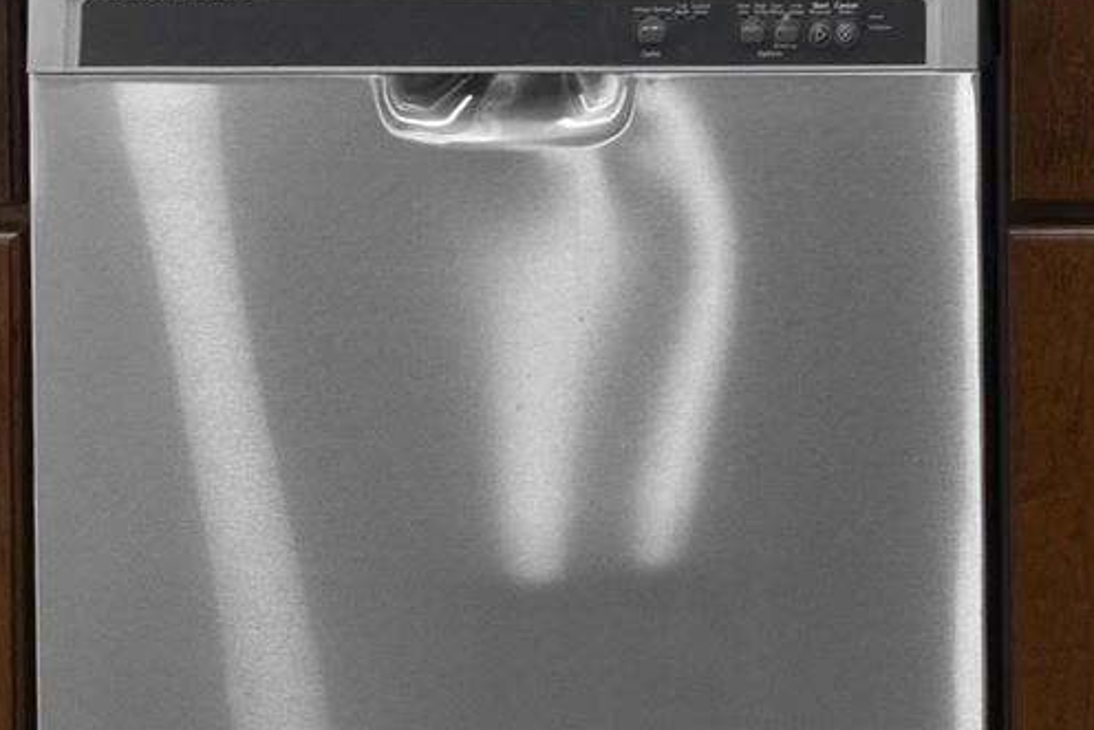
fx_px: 3009
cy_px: -593
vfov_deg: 12.6
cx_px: 1751
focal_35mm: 99
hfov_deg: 17.9
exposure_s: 1/2
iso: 640
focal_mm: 16
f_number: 8
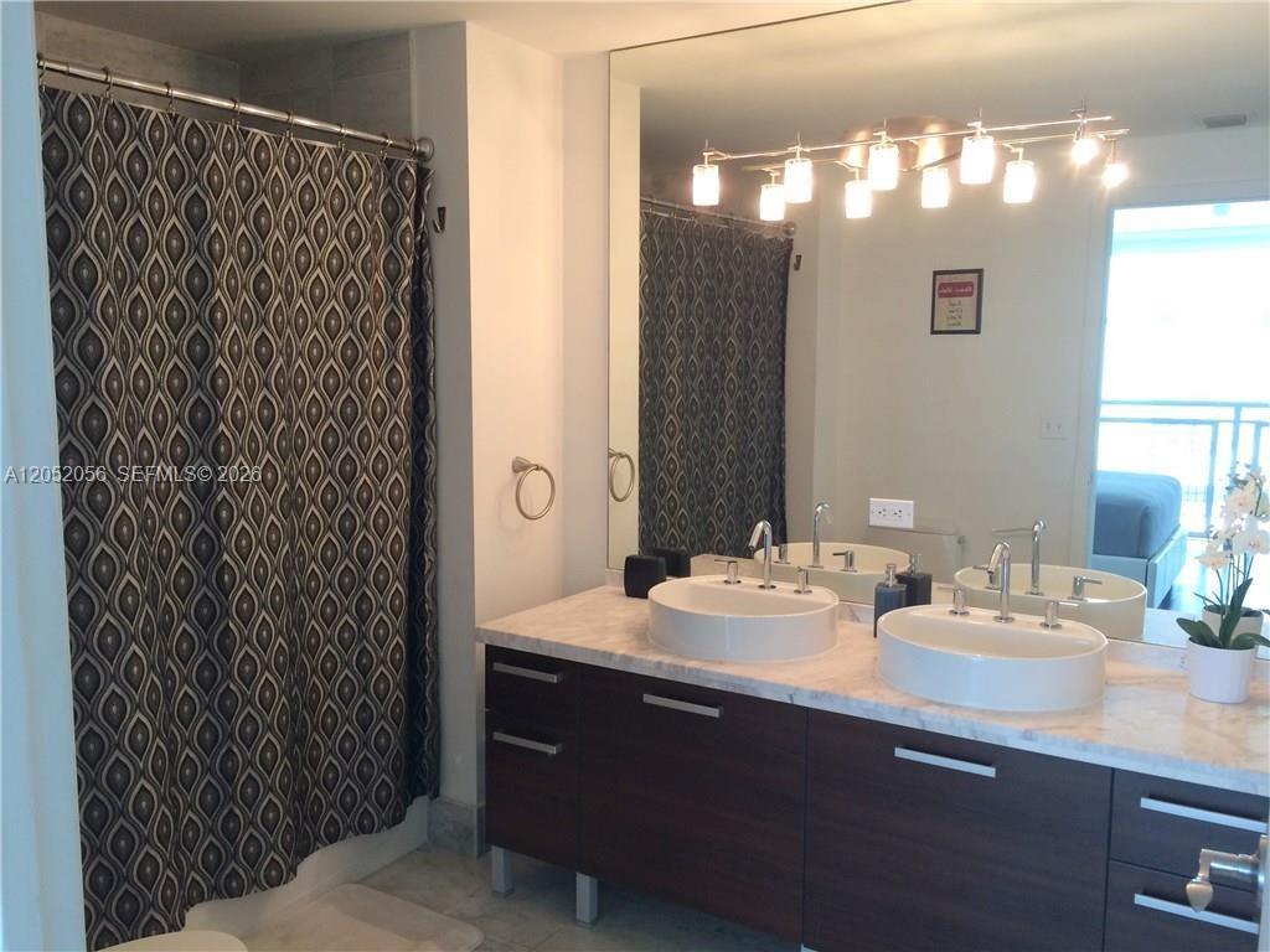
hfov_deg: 61.7
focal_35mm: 29
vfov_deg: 48.2
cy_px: 476
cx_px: 635
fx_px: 1064
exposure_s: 1/30
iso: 50
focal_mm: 4.15
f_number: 2.2
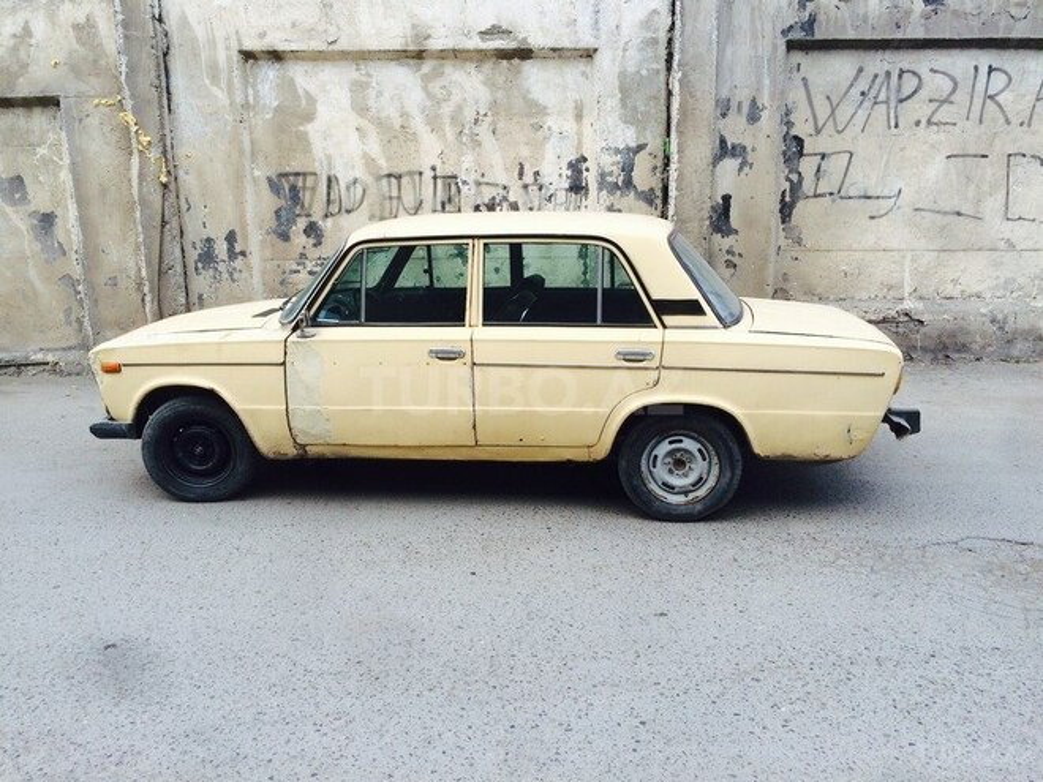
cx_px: 522
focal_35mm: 29
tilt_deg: -11.6
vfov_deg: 48.2
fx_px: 874
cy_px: 391
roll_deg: +1.8
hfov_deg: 61.7
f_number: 2.2
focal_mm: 4.15
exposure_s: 1/179
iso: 32
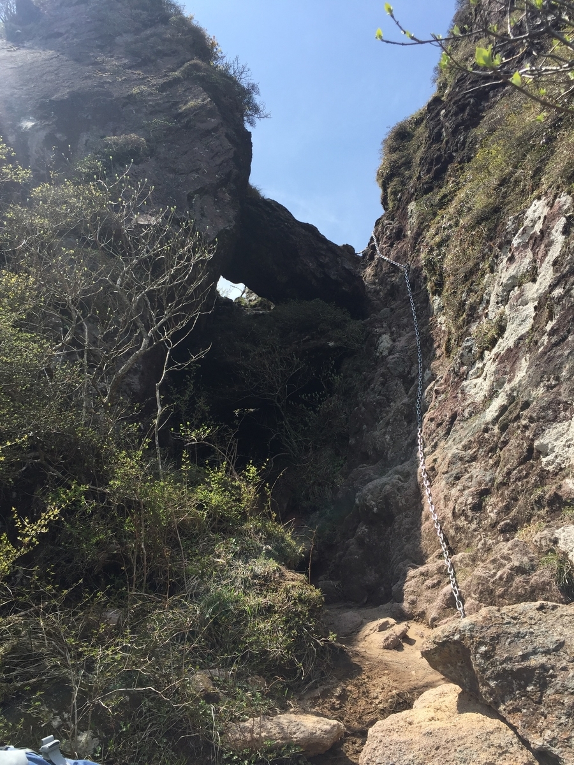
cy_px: 382
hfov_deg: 48.2
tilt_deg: +39.3
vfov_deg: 61.7
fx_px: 641
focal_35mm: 29
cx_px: 287
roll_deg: +15.3
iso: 32
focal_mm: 4.15
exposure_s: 1/1199
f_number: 2.2
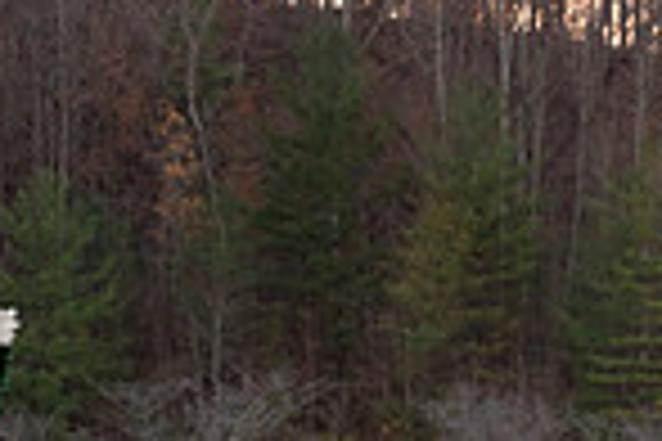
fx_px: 5075
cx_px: 419
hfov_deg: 7.5
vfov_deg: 4.9
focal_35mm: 276
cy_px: 774
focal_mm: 70
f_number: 4
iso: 2000
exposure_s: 1/2000
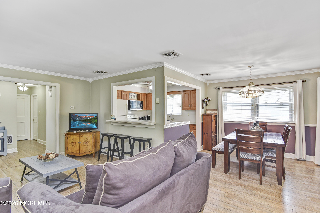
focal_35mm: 17
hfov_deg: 93.3
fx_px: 151
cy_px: 106
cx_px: 160
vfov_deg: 70.5
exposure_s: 1/60
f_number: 5.6
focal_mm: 17
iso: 320
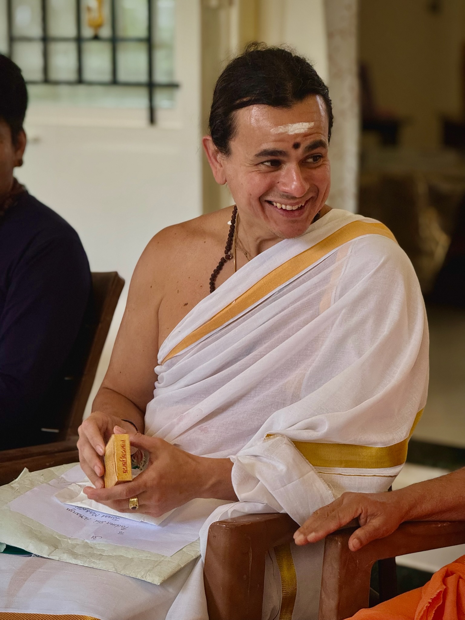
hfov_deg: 12.3
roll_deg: -0.9
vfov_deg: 16.4
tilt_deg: -7.8
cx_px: 232
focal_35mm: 120
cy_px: 310
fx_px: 2149
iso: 160
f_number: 2.8
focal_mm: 15.66
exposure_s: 1/50
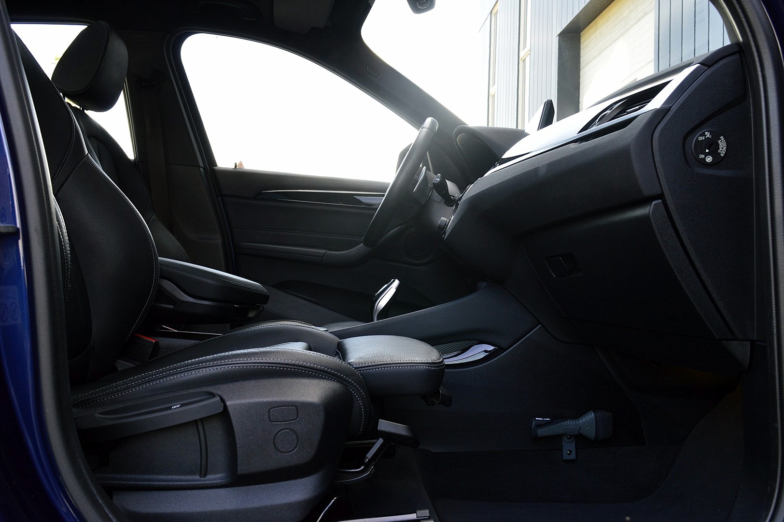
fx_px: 718
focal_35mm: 33
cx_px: 392
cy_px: 261
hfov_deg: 57.3
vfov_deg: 39.9
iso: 400
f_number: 8
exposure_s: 1/80
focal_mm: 22
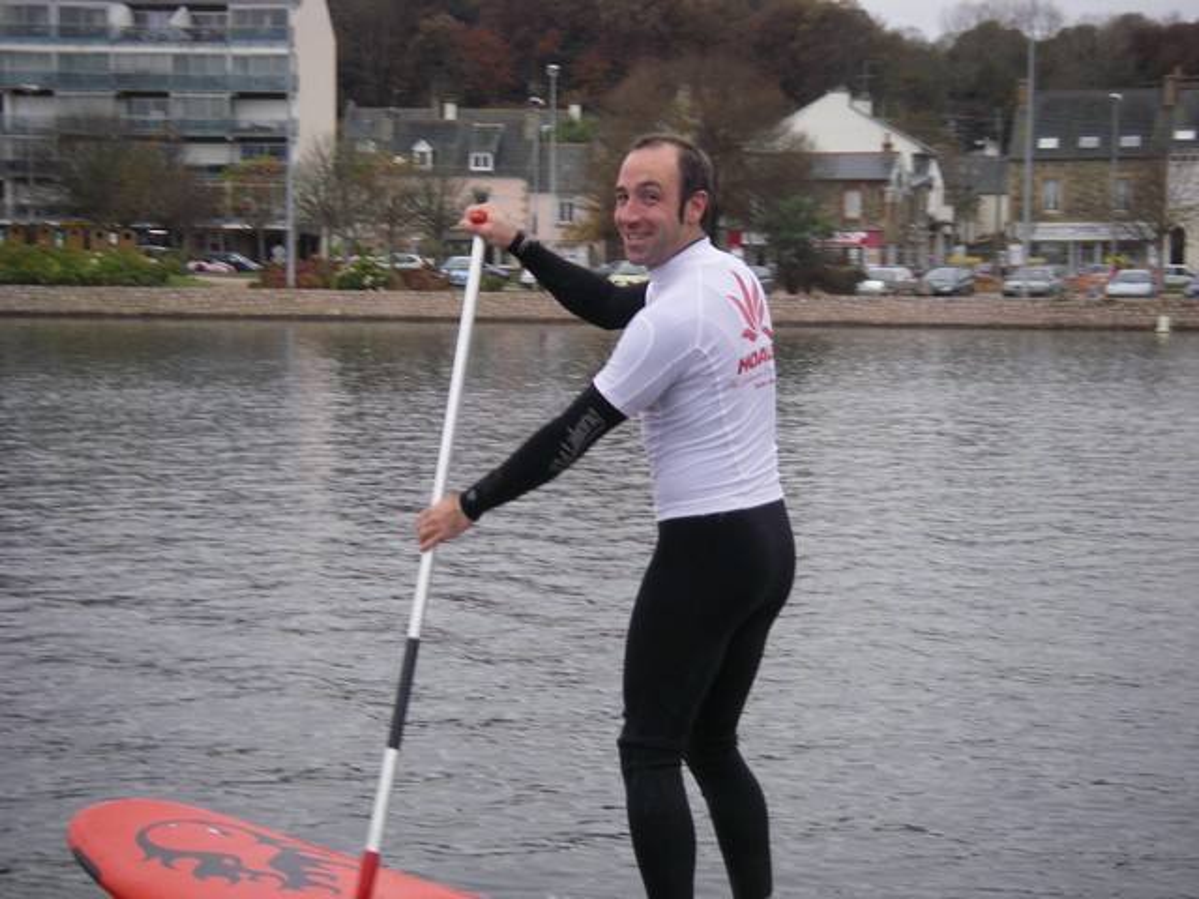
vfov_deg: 15.2
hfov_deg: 20.2
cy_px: 450
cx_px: 600
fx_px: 3360
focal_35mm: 97
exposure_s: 1/80
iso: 100
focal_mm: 16
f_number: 3.9
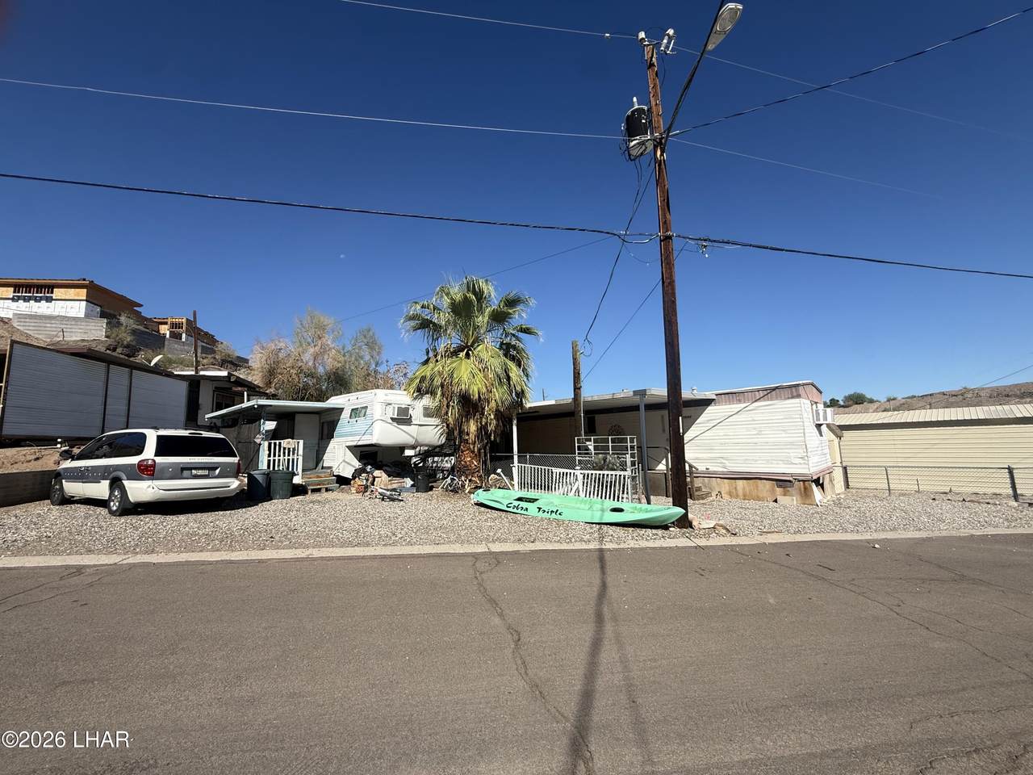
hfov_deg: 102.1
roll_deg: +1.4
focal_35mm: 14
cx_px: 516
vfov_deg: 85.7
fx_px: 418
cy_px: 388
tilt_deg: +8.5
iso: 50
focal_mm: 2.22
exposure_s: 1/3460
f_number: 2.2
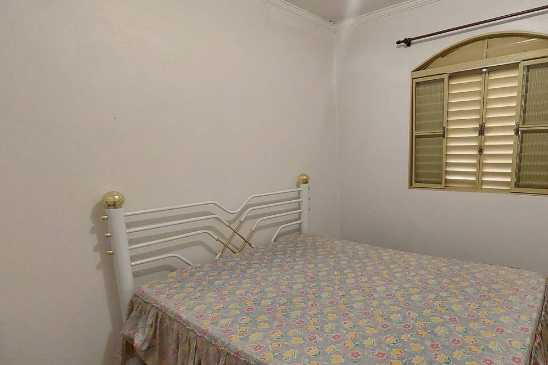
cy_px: 211
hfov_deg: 81.1
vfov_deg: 61.6
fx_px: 304
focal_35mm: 20
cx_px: 367
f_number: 2.2
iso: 320
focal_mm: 1.74
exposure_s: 1/30
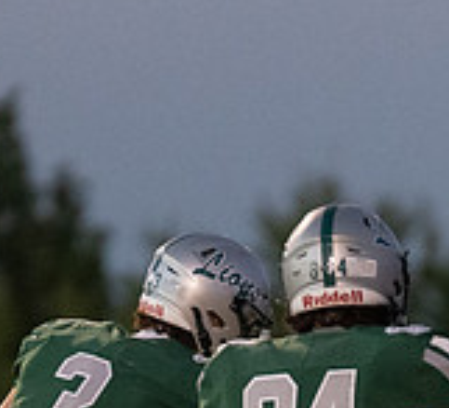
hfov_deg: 1.6
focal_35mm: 1115
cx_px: 510
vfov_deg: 1.5
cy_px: 533
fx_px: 15619
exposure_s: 1/1250
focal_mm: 200
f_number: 2.8
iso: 4000
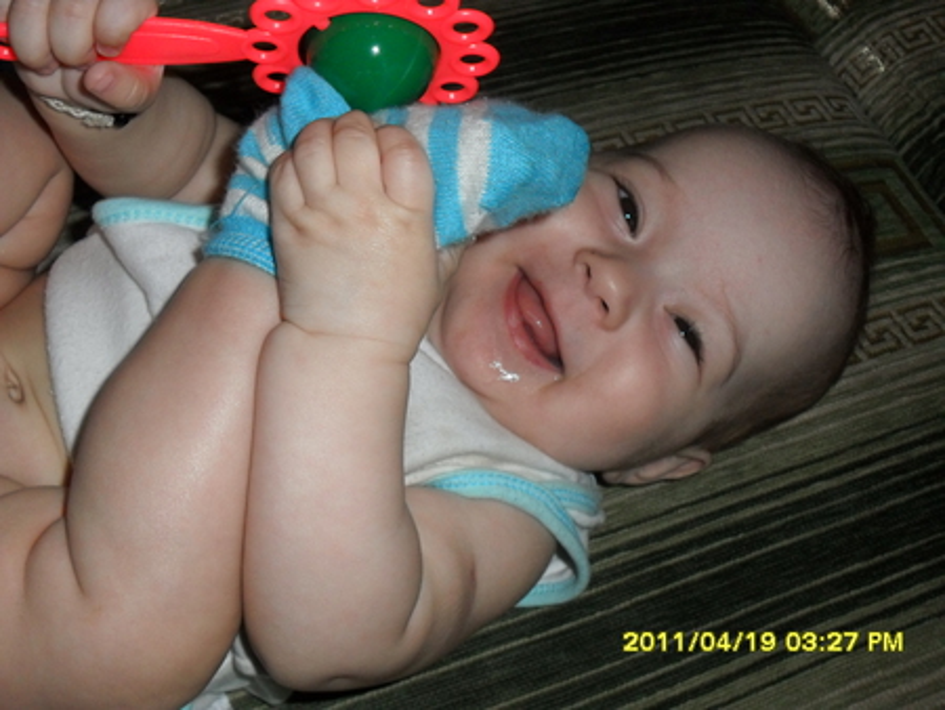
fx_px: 1202
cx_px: 472
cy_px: 355
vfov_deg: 32.9
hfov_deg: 42.9
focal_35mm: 44
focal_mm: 7.8
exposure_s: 1/45
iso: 200
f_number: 4.5
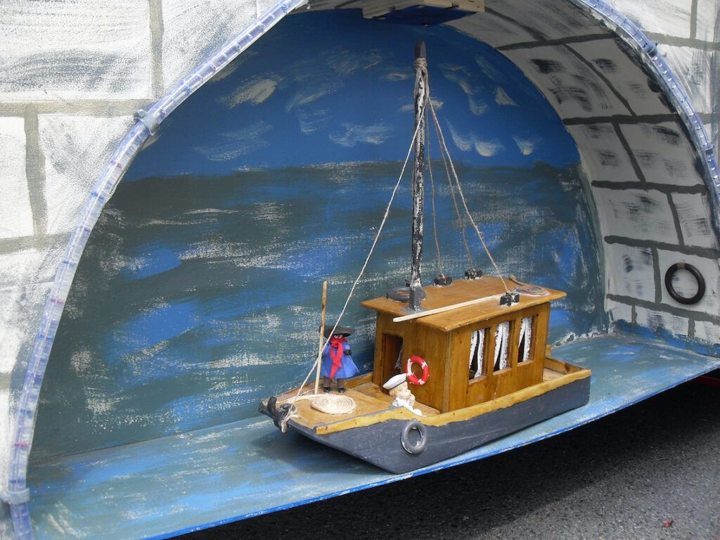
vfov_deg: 38.7
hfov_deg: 50.1
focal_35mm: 37
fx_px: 770
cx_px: 360
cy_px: 270
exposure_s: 1/125
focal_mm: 6.3
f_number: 2.8
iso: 80
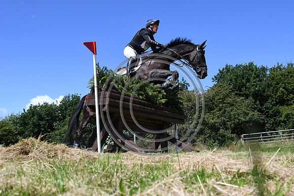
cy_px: 98
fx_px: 294
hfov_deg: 53.1
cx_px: 147
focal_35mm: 36
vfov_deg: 36.9
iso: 1400
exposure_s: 1/4000
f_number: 8
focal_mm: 24
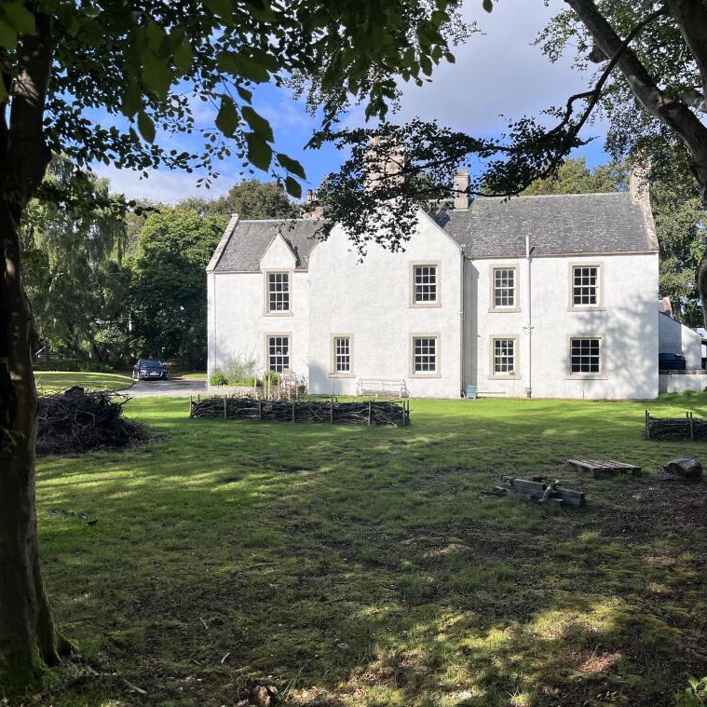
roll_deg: +0.0
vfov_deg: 52.5
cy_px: 351
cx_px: 398
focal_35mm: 31
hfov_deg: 52.4
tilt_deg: +0.5
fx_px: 716
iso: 50
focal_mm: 5.1
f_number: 1.6
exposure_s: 1/2967
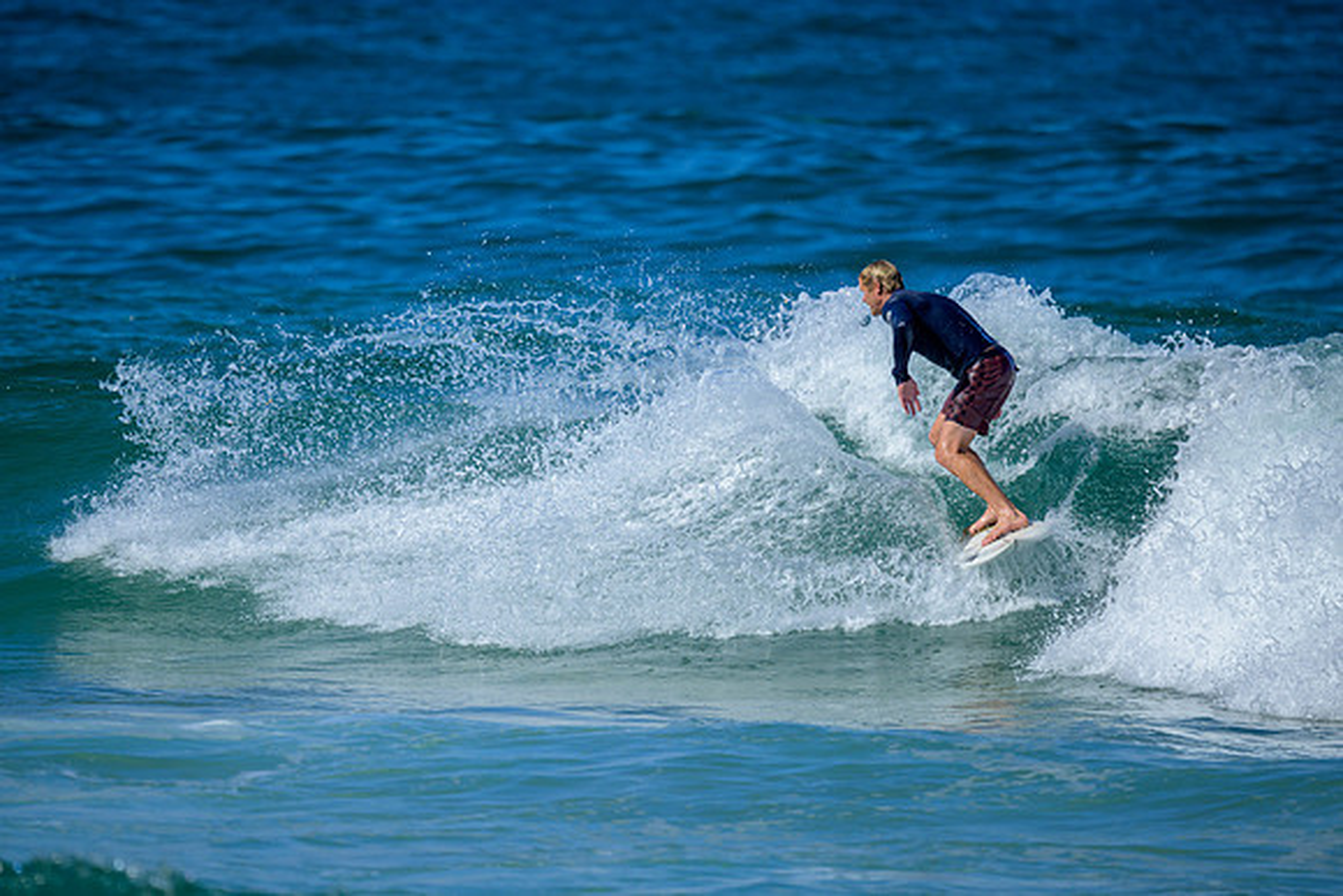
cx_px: 672
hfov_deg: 2.6
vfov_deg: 1.7
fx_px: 29850
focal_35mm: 800
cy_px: 448
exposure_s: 1/2500
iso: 280
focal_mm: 800
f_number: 6.3
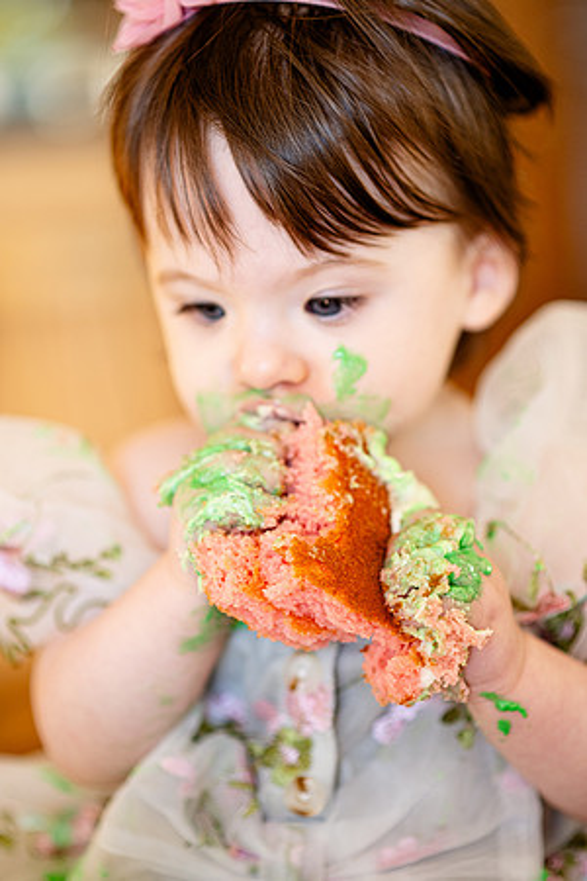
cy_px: 440
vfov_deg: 23.9
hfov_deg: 16.1
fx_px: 2079
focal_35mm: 85
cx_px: 294
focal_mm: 85
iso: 250
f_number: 2.2
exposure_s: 1/250
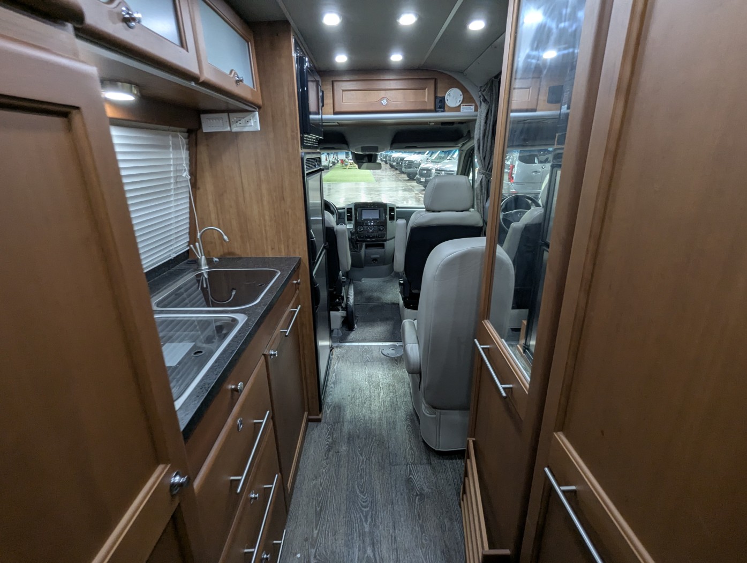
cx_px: 374
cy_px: 282
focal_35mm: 16
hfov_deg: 94.4
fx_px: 346
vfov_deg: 78.2
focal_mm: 2.35
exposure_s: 1/35.1
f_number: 2.2
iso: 214
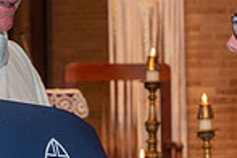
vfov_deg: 6.0
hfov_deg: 9.0
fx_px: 1507
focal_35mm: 229
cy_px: 131
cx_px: 105
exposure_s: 1/125
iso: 1600
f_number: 5.6
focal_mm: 58
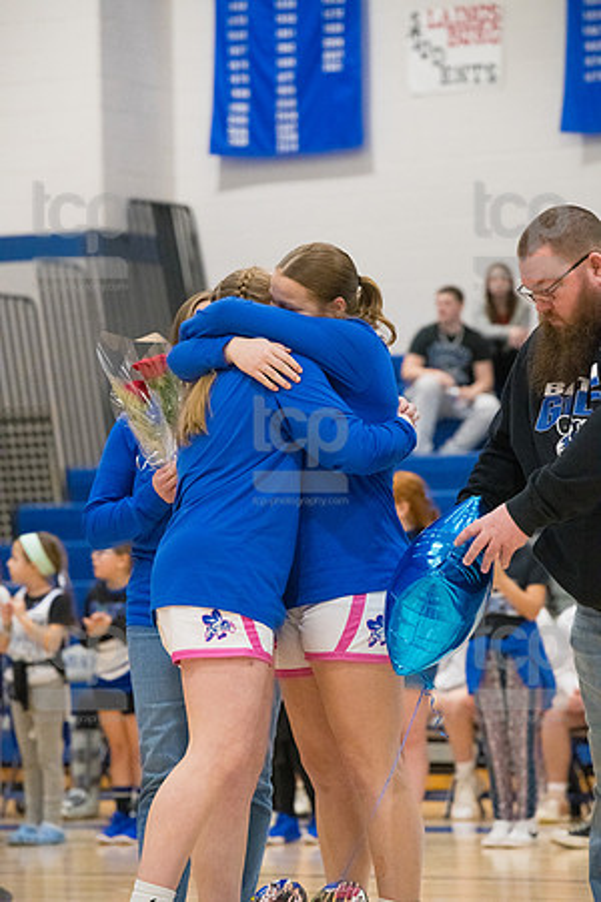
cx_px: 300
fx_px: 4507
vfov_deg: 11.4
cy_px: 451
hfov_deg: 7.6
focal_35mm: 180
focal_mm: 180
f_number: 5.6
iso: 5000
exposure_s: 1/500
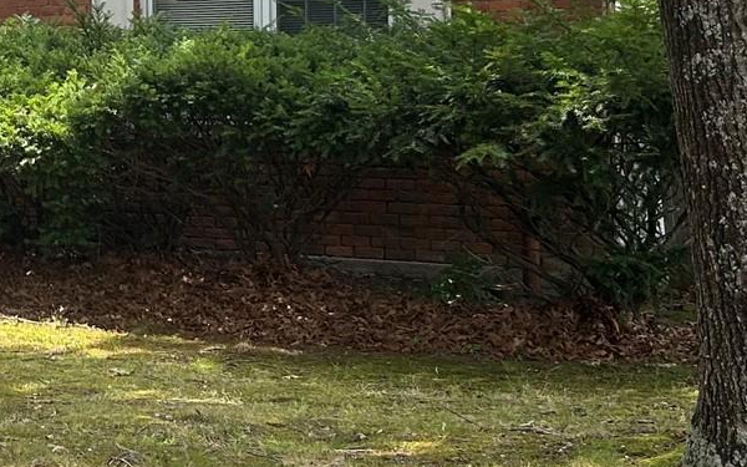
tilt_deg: +1.5
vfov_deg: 13.7
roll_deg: +0.4
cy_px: 5
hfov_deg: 20.7
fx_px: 1914
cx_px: -146
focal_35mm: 94
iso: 50
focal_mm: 5.7
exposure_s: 1/743
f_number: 1.5
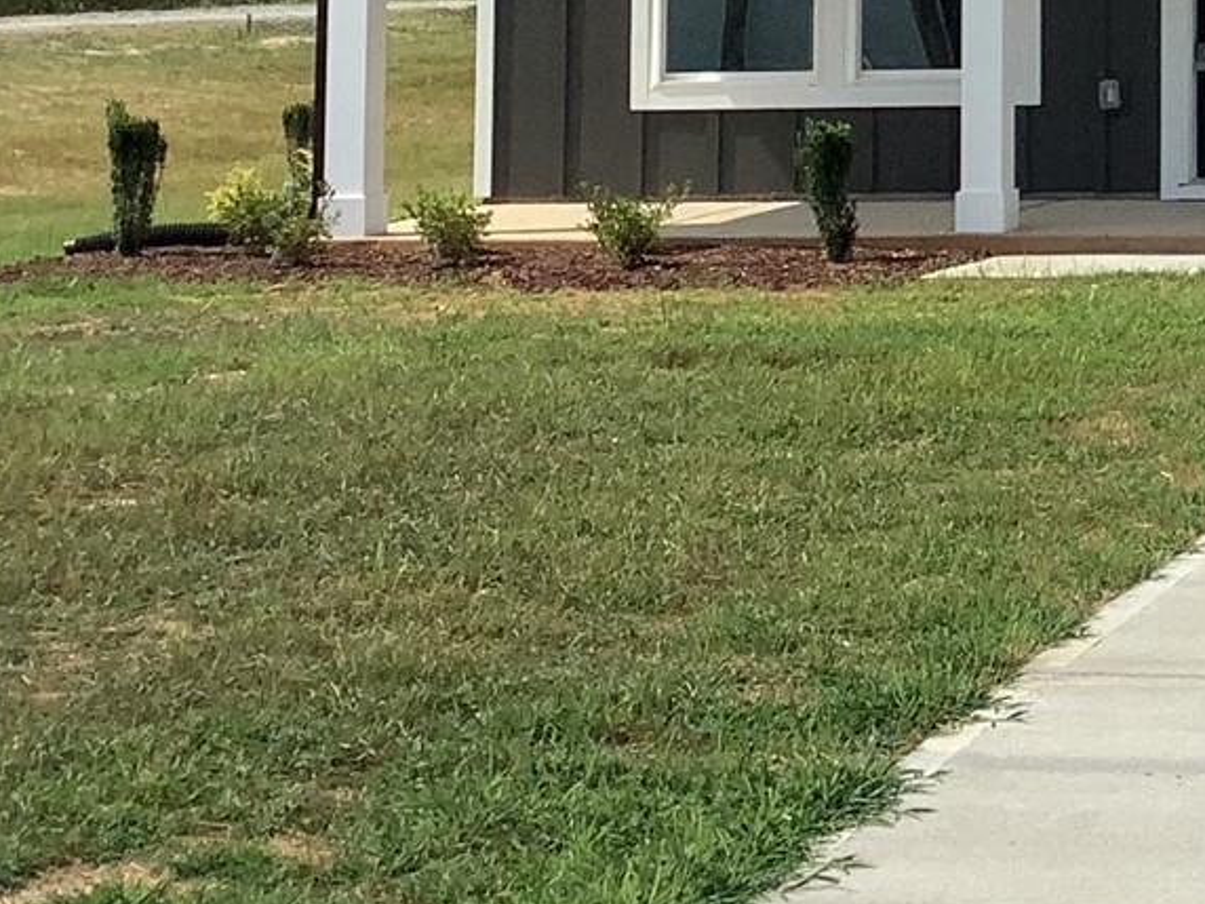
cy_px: -322
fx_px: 3864
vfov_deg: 12.8
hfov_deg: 16.4
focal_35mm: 111
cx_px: 1732
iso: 25
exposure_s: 1/2092
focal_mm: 3.3
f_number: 2.4
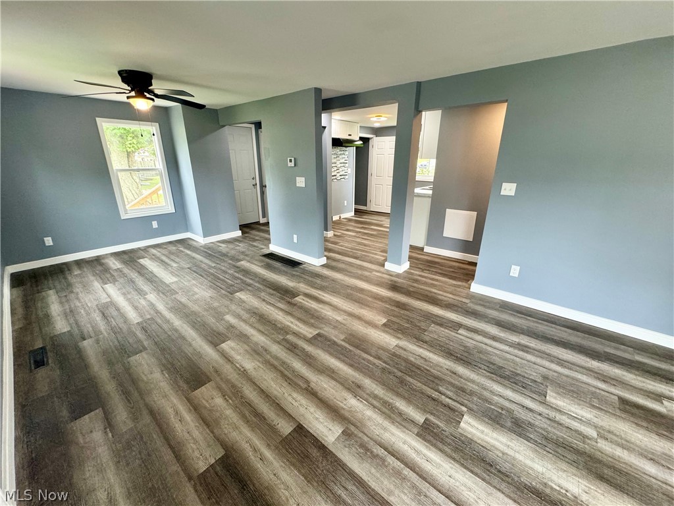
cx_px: 337
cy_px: 253
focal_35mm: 14
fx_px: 273
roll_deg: -0.7
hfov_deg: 102.1
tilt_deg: -19.2
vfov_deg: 85.7
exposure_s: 1/120
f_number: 2.2
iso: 250
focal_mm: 2.22
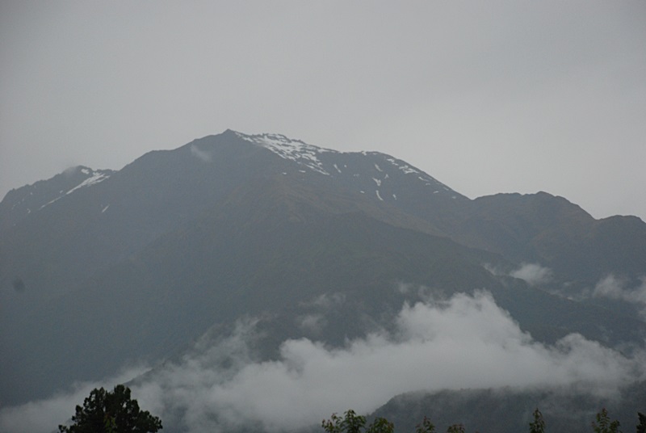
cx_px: 323
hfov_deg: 16.0
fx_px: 2291
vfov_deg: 10.8
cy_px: 216
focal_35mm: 128
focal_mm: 85
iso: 400
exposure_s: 1/1600
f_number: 5.6
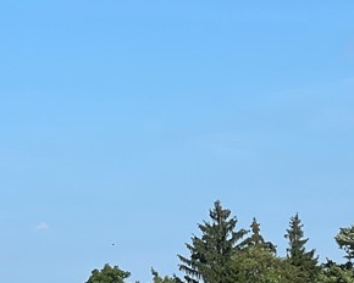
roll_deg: +2.3
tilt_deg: -1.4
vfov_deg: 5.8
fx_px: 2776
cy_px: 434
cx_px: 367
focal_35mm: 265
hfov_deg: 7.3
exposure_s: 1/779
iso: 32
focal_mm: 9
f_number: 2.8
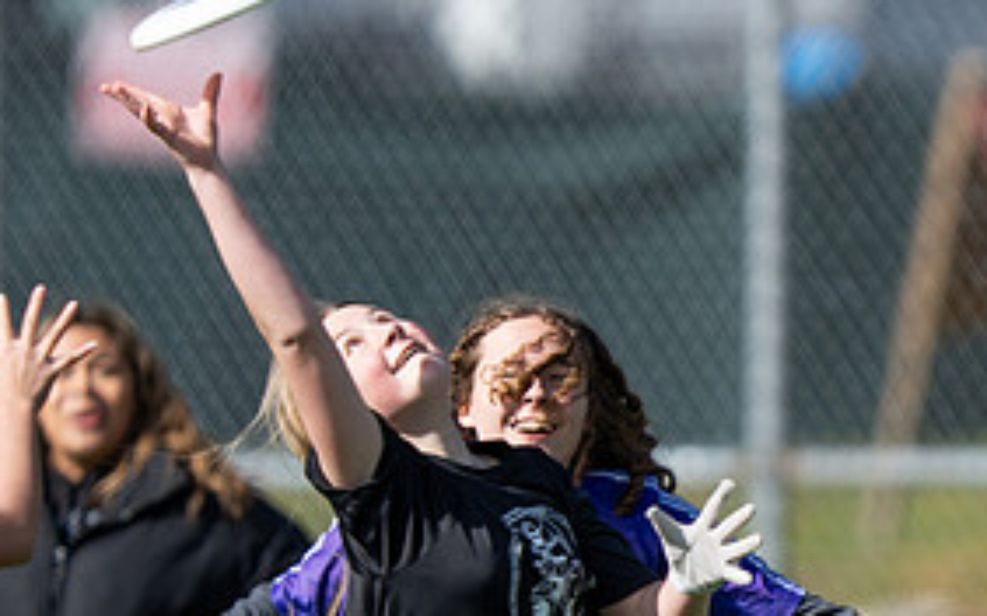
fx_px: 36810
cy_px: 666
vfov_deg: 1.0
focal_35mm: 1369
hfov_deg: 1.5
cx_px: 910
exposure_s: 1/2000
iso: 125
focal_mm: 400
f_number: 2.8
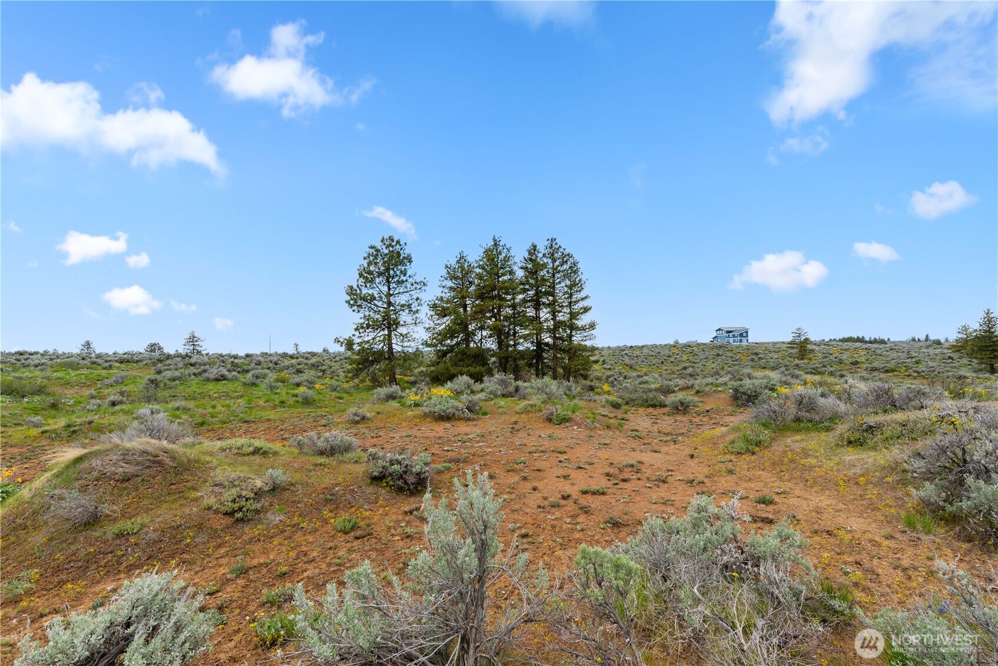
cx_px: 499
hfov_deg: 100.4
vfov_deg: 77.4
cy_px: 333
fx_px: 416
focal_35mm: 15
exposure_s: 1/400
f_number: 8
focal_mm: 15
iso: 100
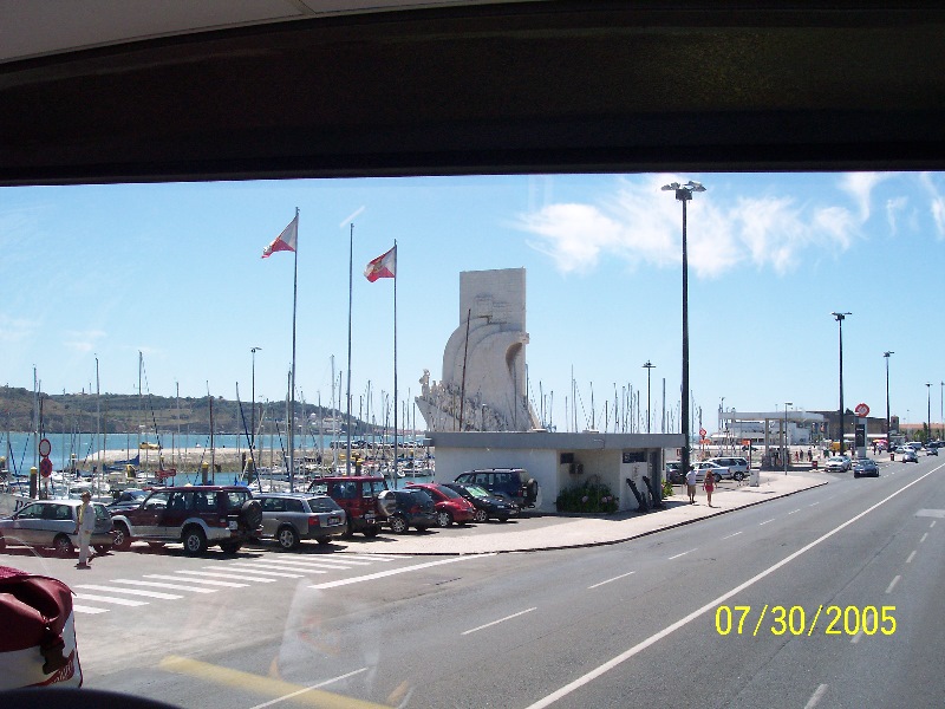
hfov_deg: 49.0
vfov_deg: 37.7
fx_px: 1037
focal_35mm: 38
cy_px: 354
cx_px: 472
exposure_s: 1/700
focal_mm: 8
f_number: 4.8
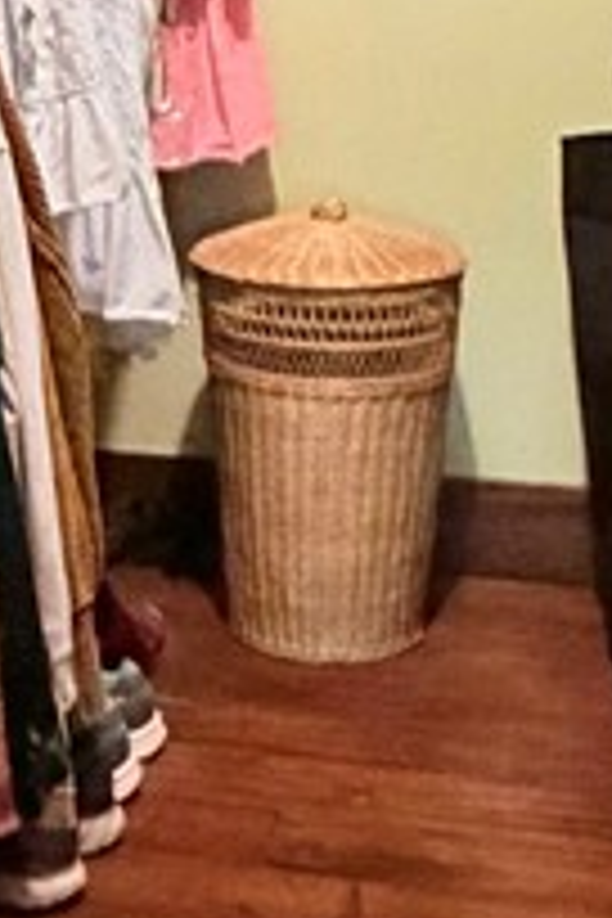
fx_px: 1861
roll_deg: +0.1
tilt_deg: -1.4
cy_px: -22
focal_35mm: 73
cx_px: 130
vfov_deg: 26.1
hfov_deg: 18.5
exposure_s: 1/40
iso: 1600
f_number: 2.2
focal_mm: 2.22
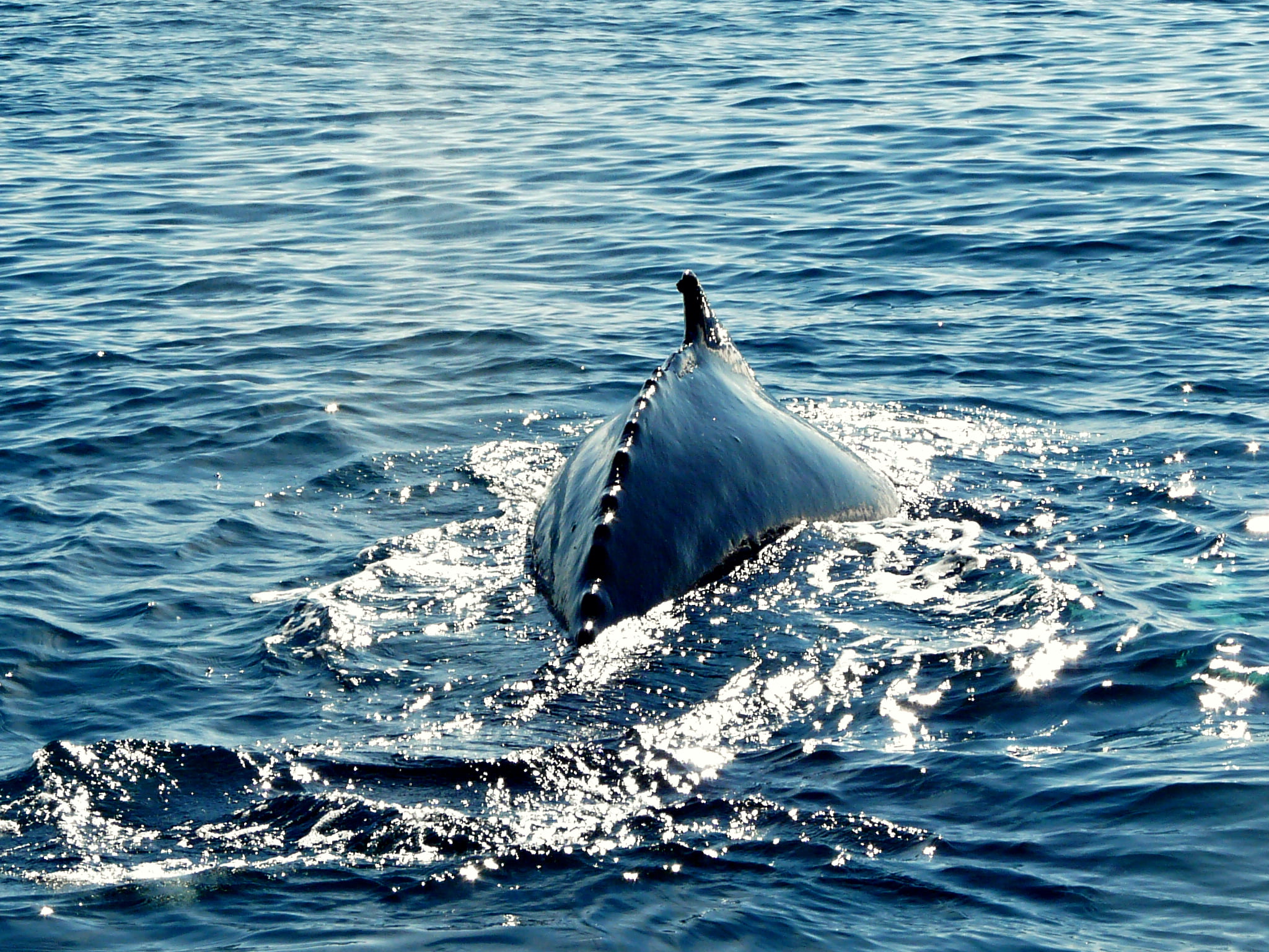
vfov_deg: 8.9
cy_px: 476
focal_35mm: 166
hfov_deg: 11.9
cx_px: 634
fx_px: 6085
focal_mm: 17
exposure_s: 1/400
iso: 100
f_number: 6.3
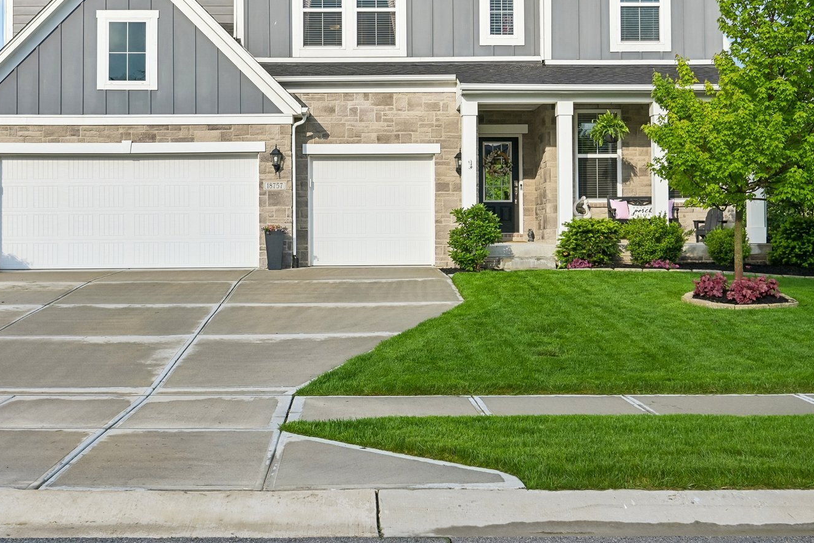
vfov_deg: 29.7
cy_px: 198
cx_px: 379
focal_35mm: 45
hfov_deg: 43.6
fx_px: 1017
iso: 100
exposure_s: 1/400
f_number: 8
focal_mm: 29
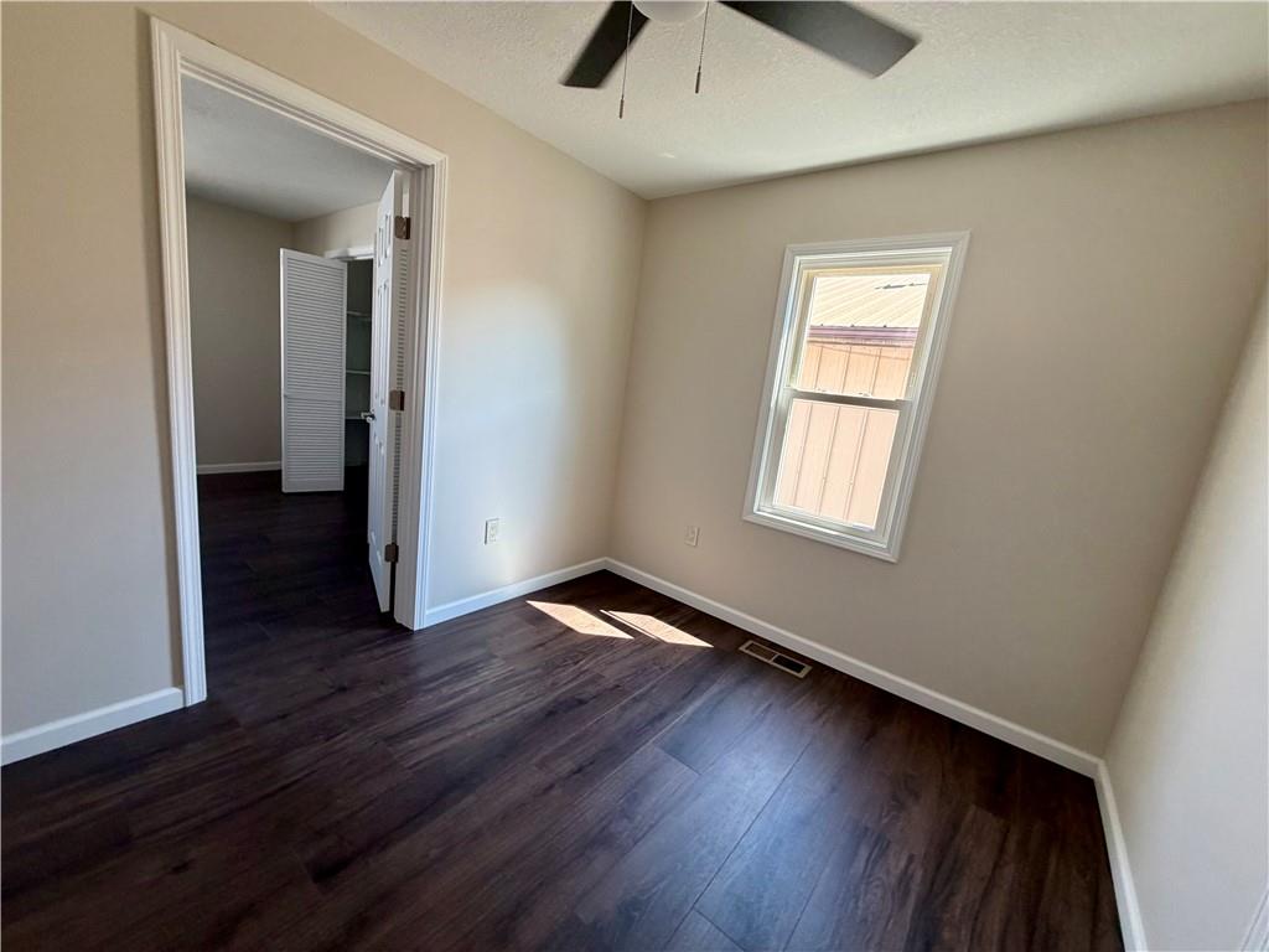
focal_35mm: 14
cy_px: 476
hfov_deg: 102.1
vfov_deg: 85.7
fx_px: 513
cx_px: 634
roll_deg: -6.8
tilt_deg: -9.5
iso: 200
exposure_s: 1/121
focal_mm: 2.22
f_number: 2.2
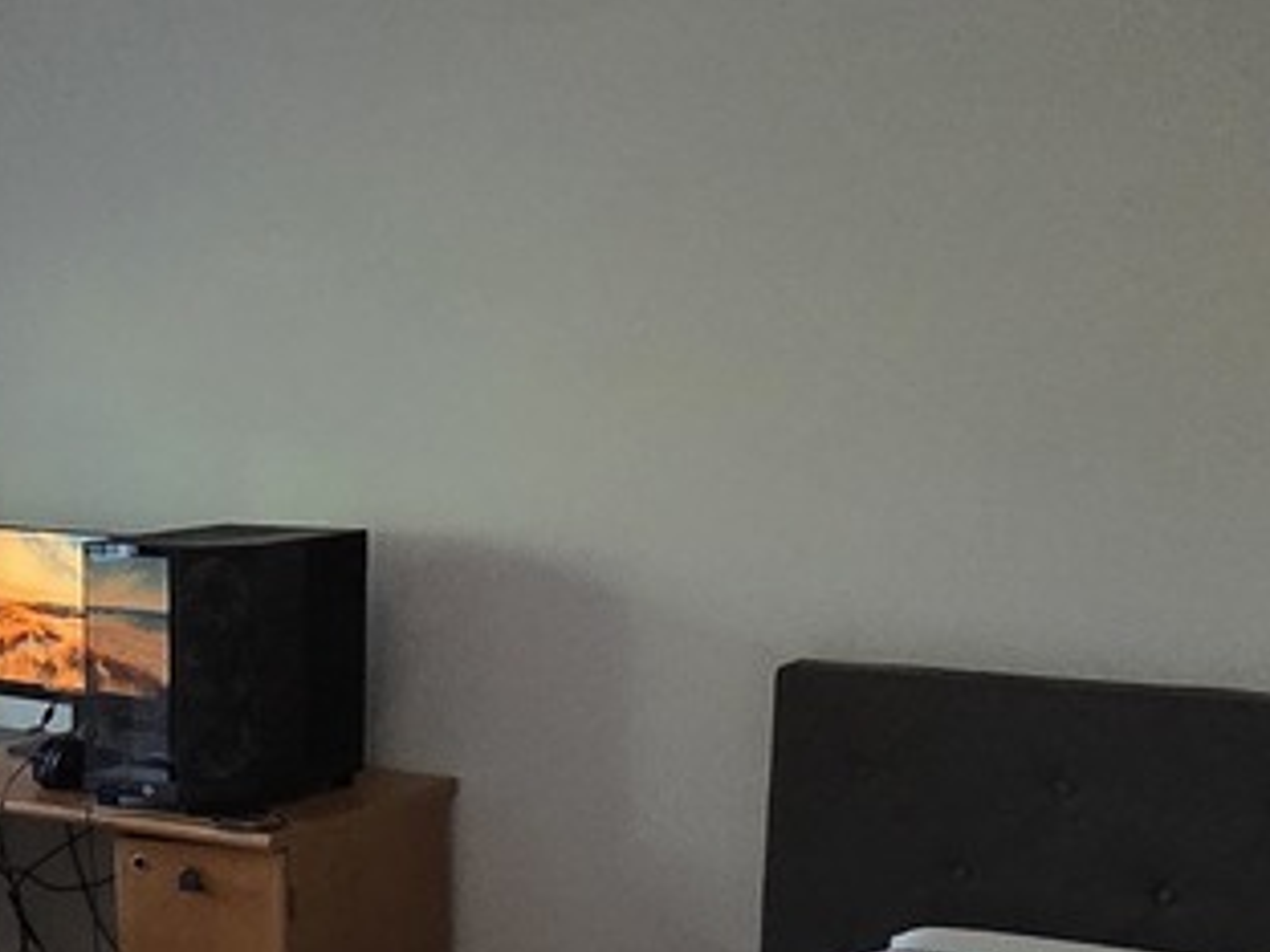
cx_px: 4
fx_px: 2201
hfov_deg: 30.0
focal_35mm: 60
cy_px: 826
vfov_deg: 23.9
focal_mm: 2.2
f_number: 2.2
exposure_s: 1/100
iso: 320
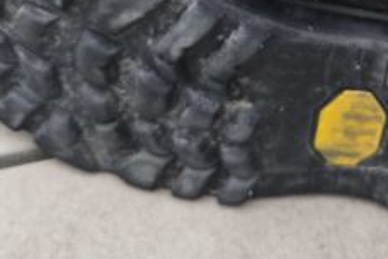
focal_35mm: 84
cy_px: -128
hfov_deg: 23.8
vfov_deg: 15.1
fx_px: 905
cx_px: 322
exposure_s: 1/100
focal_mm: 5.4
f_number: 1.8
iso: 200
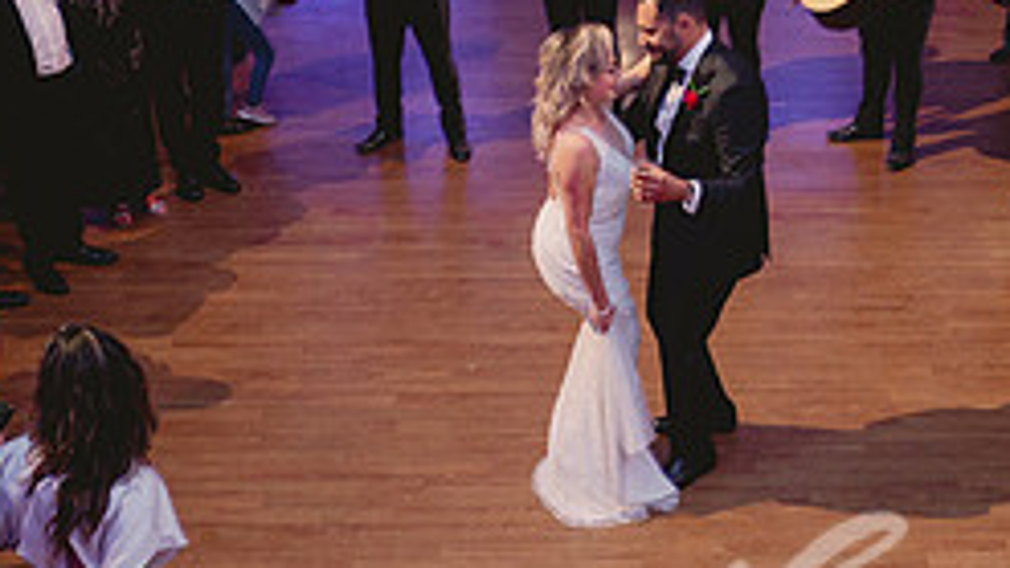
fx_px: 1580
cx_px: 671
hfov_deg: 35.1
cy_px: 282
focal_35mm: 59
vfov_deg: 20.4
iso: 500
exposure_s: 1/50
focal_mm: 24
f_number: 2.8
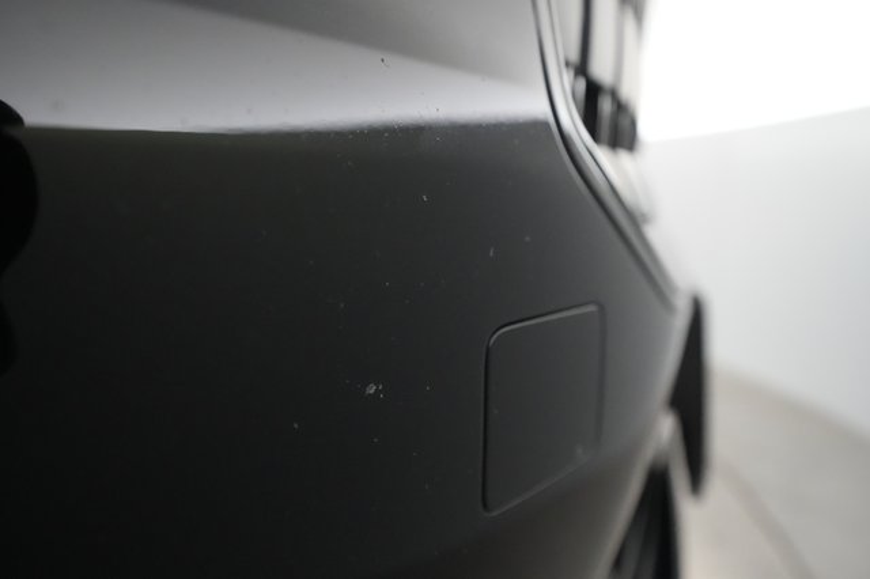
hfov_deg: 67.4
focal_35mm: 27
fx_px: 652
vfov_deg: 47.9
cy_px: 290
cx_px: 435
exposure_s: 1/200
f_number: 5
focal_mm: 27
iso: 10000
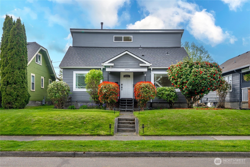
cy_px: 84
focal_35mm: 22
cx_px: 125
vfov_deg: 57.3
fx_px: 153
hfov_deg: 78.6
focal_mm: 22
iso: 80
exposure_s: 1/80
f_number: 7.1
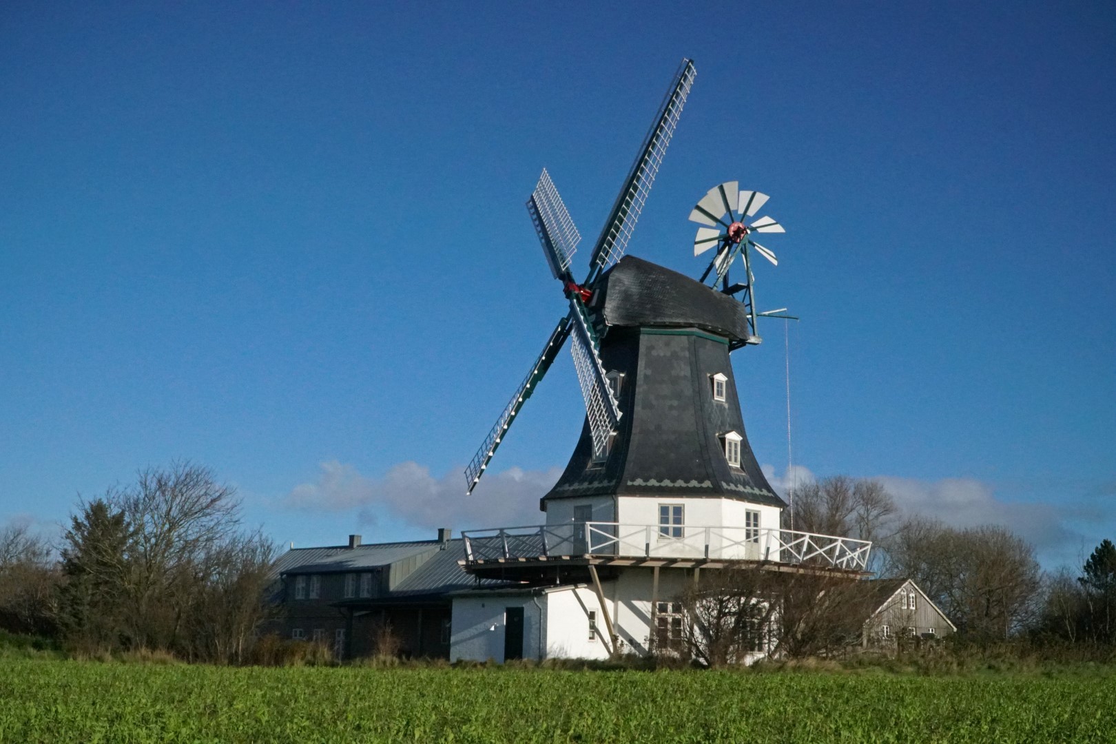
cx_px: 558
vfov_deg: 34.2
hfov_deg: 49.6
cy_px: 372
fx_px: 1209
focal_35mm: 39
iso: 5000
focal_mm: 26
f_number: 22
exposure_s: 1/4000
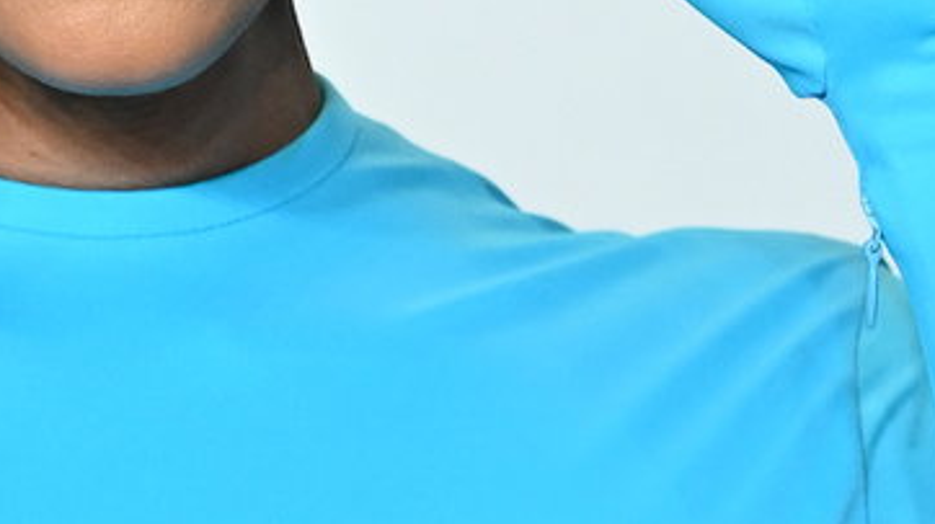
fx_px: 10331
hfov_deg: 5.2
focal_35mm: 417
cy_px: -336
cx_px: 269
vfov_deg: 2.9
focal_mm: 120
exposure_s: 1/500
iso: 1600
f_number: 4
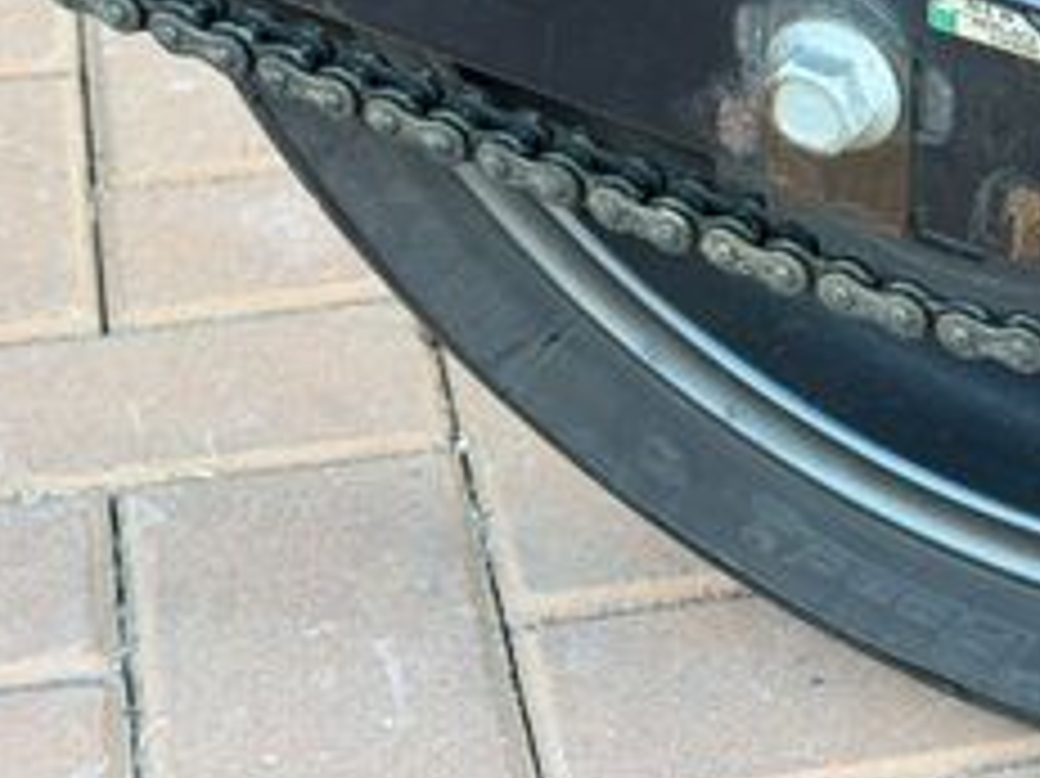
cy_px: -49
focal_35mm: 133
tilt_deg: -18.7
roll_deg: +1.3
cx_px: 1040
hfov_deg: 14.6
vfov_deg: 11.0
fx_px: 3994
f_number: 1.78
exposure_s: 1/121
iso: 80
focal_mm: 6.76
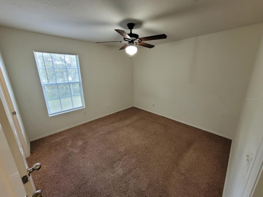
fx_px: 99
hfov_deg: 106.2
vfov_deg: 89.9
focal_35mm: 13
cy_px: 98
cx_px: 132
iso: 250
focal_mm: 1.74
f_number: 2.2
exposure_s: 1/60
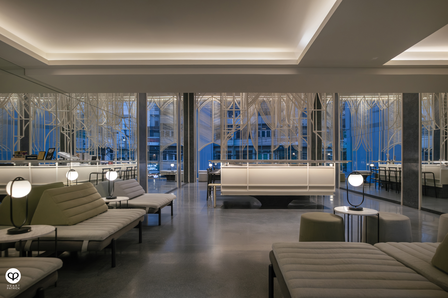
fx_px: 236
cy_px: 149
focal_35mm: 19
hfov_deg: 86.9
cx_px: 224
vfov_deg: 64.6
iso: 1000
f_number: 4
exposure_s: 1/125
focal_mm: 12.6
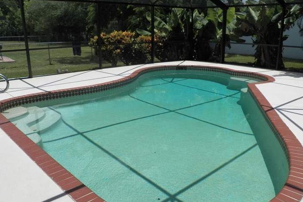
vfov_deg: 39.8
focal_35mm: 33
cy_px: 120
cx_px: 165
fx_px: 278
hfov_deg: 57.1
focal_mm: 4.9
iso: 125
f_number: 4.5
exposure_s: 1/1600
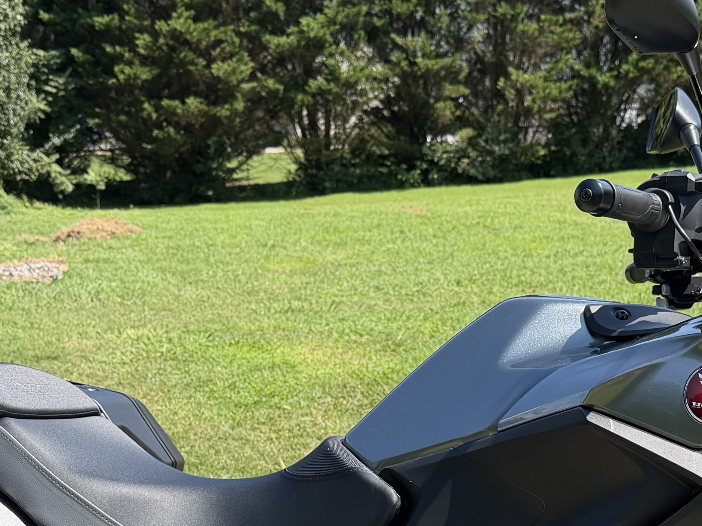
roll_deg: +1.6
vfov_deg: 19.4
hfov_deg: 26.6
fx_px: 1480
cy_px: 564
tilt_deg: -19.1
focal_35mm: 73
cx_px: 423
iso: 100
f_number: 1.78
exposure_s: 1/2445
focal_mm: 6.76
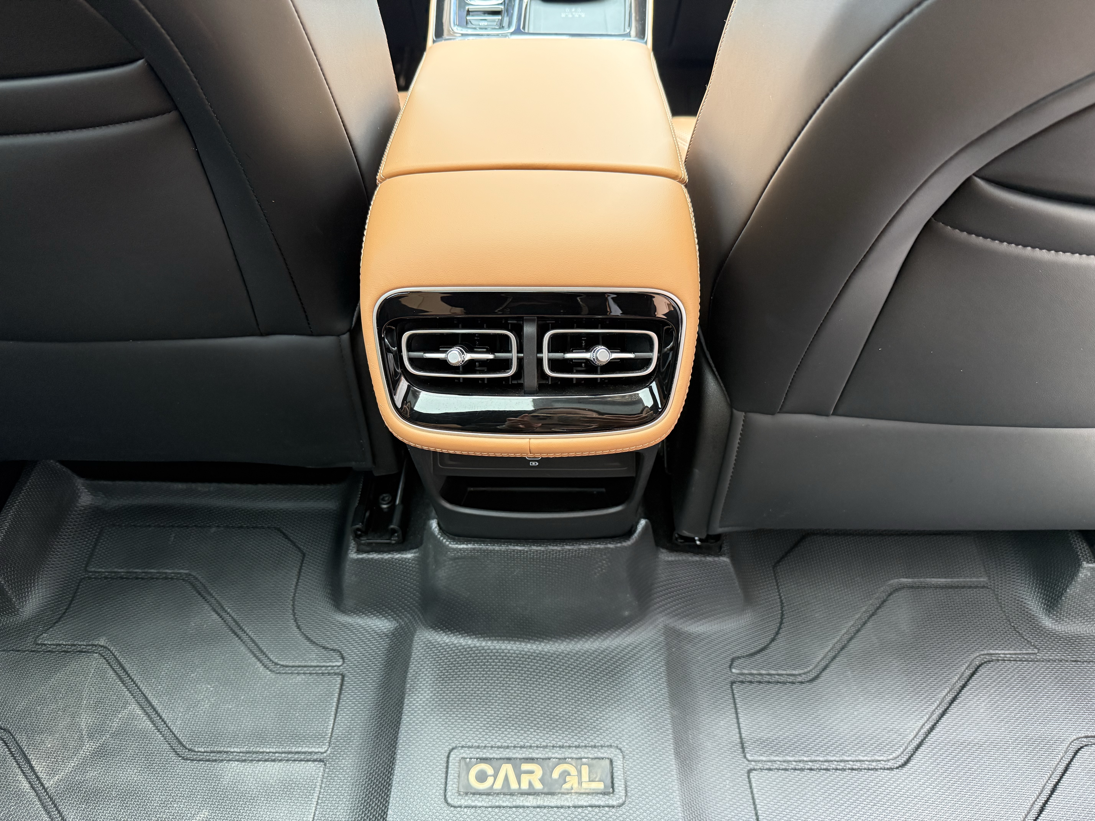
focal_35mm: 24
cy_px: 410
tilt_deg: -41.0
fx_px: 759
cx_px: 548
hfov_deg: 71.6
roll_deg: -0.9
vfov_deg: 56.8
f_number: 1.78
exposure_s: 1/60
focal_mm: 6.76
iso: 400
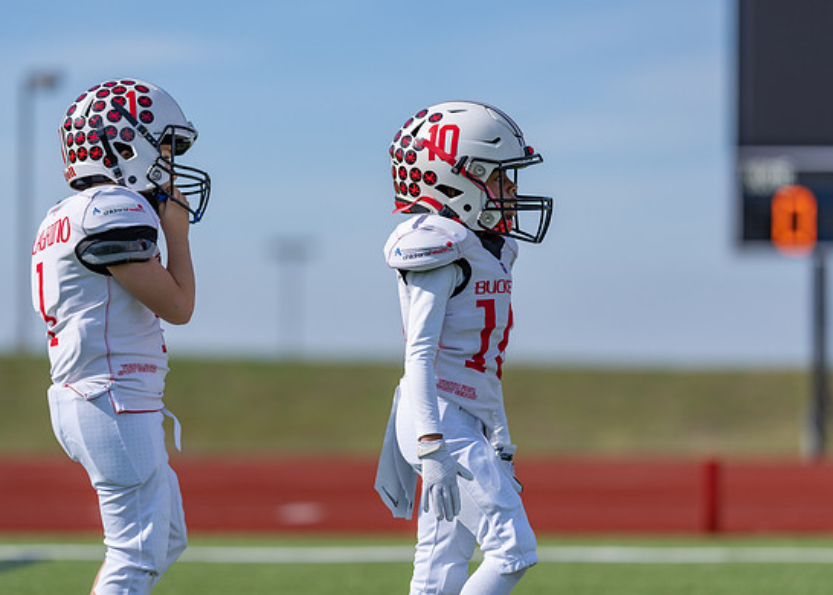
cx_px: 435
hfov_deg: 13.0
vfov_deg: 9.3
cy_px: 291
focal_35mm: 154
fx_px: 3643
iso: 100
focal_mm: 135
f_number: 1.8
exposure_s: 1/8000
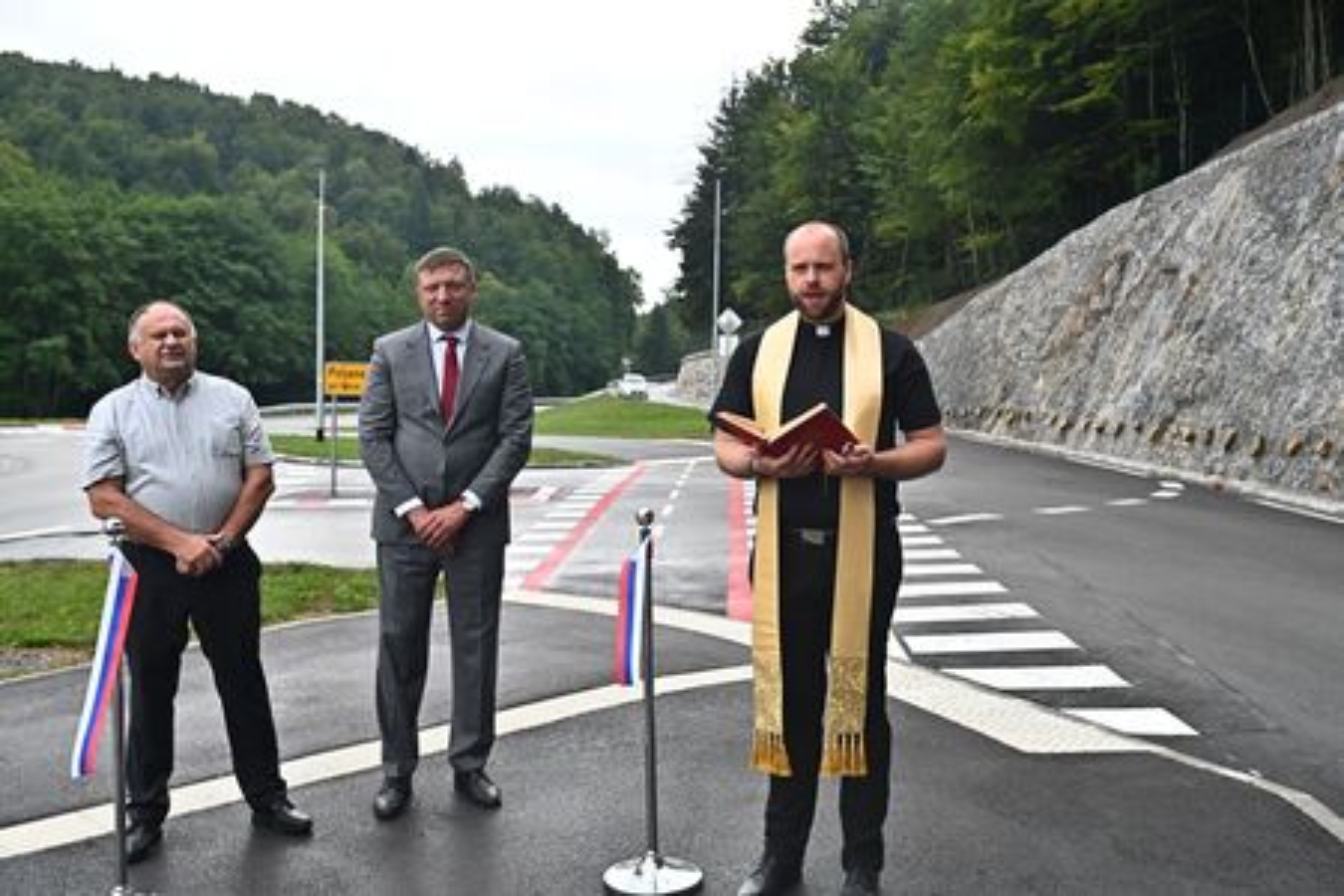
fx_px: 1307
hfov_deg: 54.4
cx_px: 672
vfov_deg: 37.9
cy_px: 448
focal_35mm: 35
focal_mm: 35
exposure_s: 1/4000
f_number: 6.3
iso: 1600
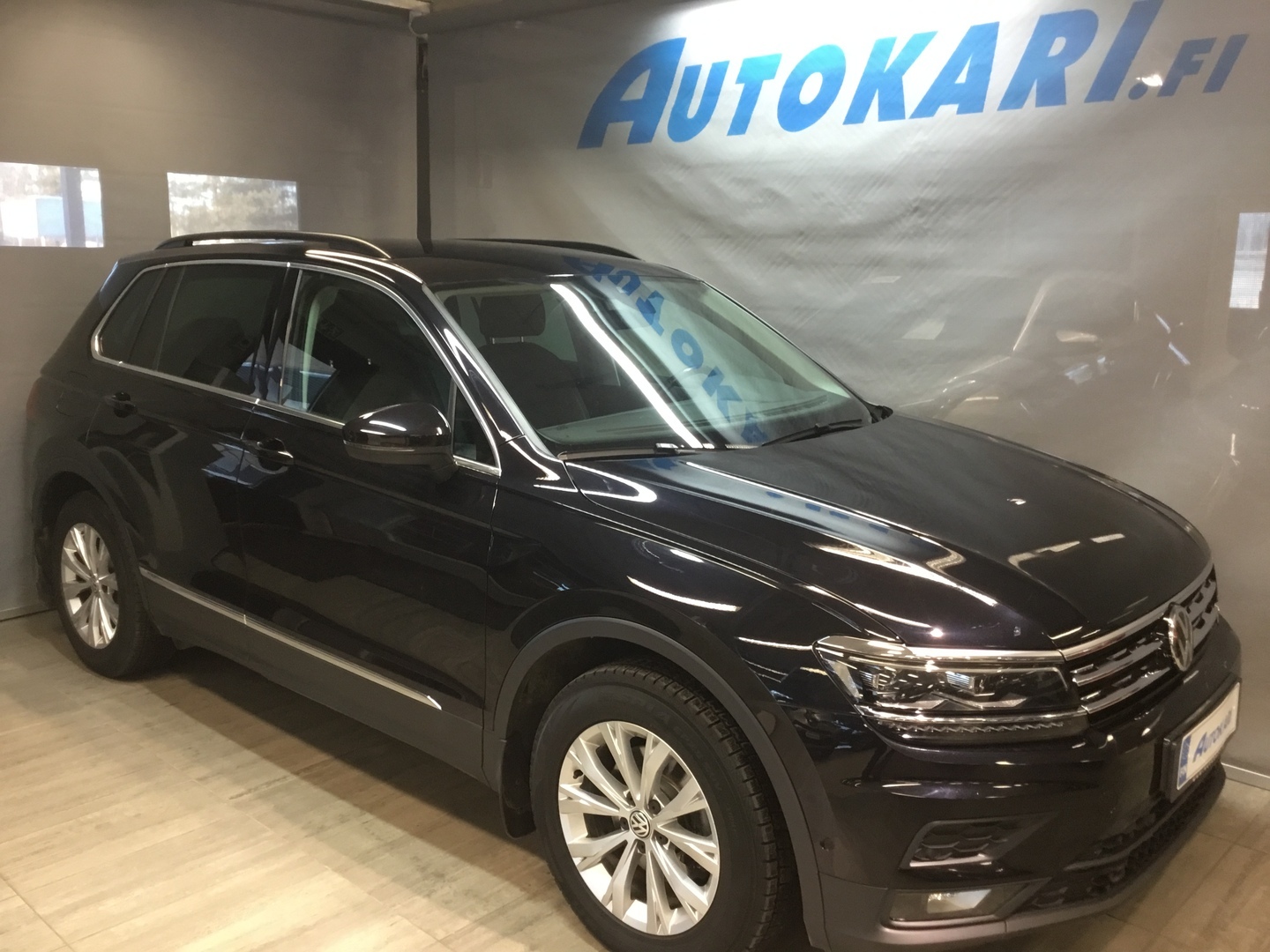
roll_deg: +0.2
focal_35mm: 31
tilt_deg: -11.5
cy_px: 476
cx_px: 635
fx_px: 1137
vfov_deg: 45.4
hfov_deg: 58.4
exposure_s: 1/33
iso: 125
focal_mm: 3.3
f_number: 2.4
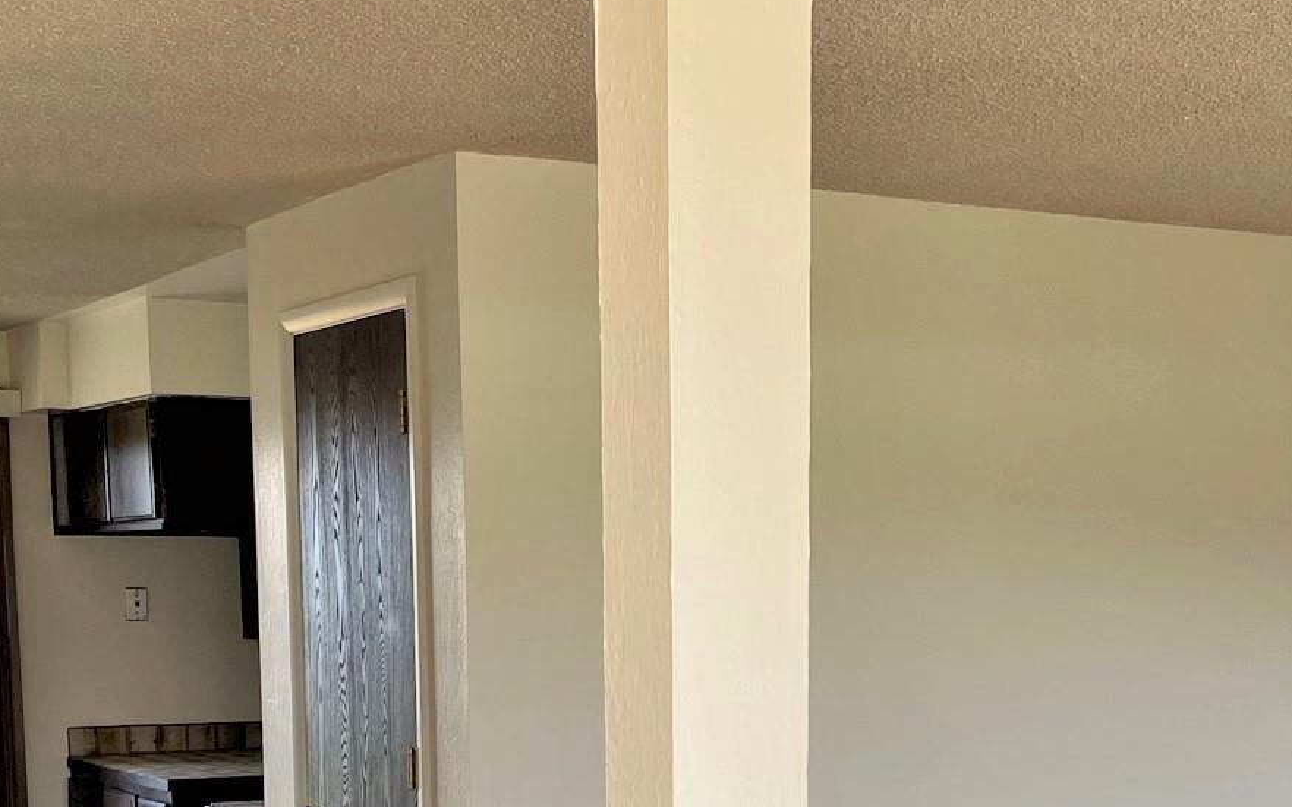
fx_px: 2218
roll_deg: +0.8
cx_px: 740
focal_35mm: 63
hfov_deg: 32.4
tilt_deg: -6.1
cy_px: 874
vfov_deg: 19.8
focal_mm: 4.2
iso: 32
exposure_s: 1/399
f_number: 1.6
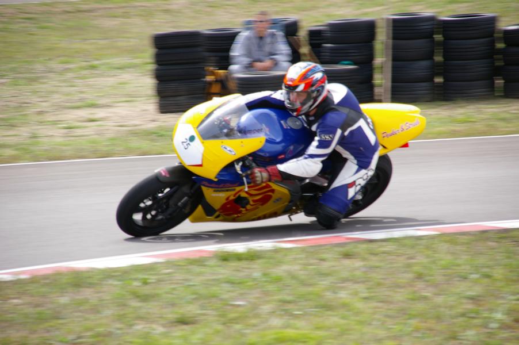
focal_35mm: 232
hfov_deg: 8.9
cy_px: 172
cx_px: 260
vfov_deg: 5.9
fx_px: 3349
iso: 200
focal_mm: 155
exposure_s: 1/350
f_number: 6.7
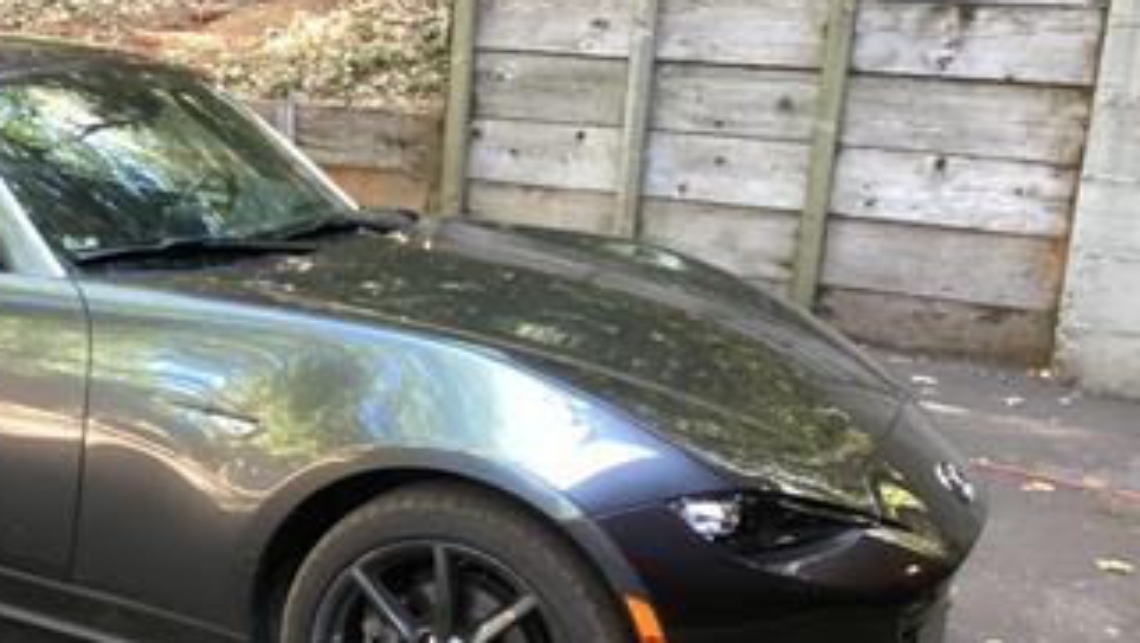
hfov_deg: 38.1
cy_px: 423
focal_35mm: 53
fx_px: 1603
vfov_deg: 22.6
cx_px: 273
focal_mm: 3.3
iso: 160
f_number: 2.4
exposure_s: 1/60
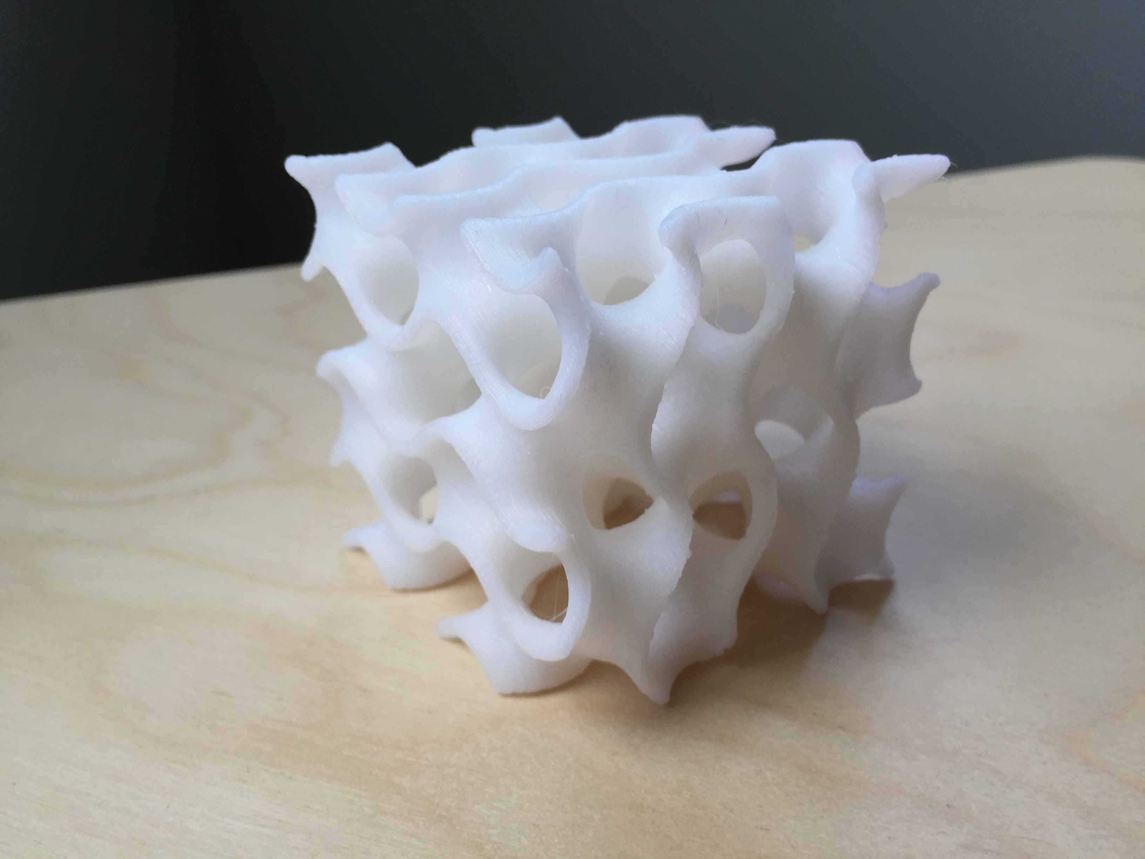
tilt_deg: -26.1
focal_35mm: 29
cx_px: 572
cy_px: 430
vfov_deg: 48.2
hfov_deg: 61.7
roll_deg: +0.7
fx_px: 959
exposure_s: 1/60
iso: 32
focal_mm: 4.15
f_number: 2.2
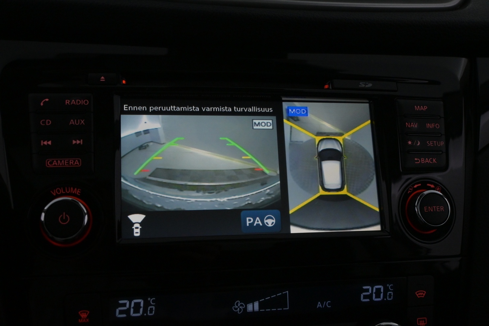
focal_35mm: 39
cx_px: 244
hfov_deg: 49.6
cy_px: 163
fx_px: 530
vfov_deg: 34.2
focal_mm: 26
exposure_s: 1/200
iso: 2500
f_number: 7.1
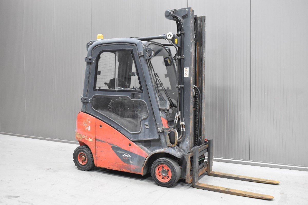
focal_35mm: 34
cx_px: 154
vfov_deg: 38.4
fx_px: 295
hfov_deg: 55.1
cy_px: 102
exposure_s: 1/20
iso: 1600
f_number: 5
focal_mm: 23
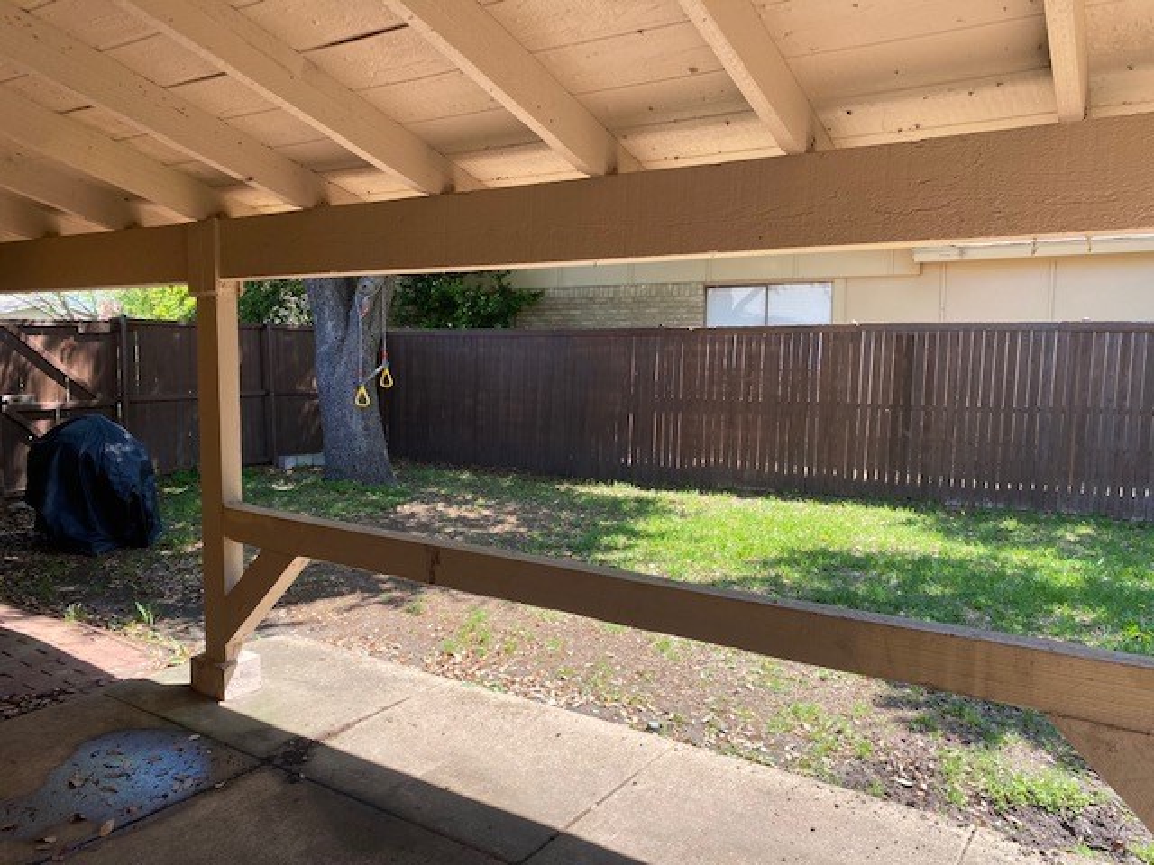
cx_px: 577
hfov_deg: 67.3
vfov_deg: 53.1
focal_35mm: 26
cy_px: 432
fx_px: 867
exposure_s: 1/453
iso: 32
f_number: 1.8
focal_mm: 4.25
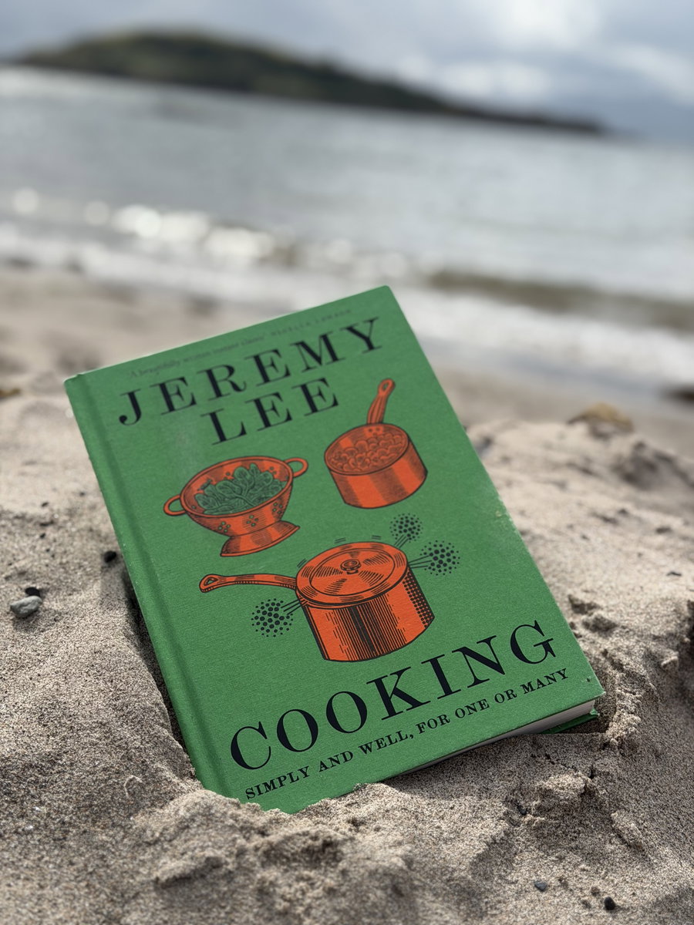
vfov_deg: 39.7
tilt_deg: -15.5
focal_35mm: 48
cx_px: 347
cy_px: 462
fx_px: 1283
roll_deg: -6.8
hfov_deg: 30.3
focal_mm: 6.76
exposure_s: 1/5208
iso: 64
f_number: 1.78
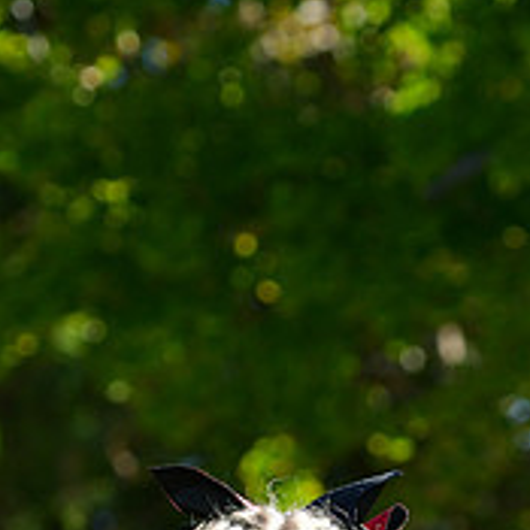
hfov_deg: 4.1
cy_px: 836
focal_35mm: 423
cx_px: 244
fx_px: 7327
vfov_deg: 4.1
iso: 400
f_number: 4.5
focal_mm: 100
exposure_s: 1/1600
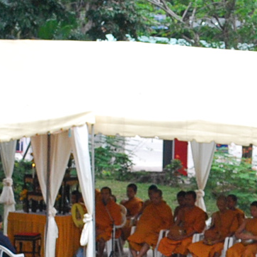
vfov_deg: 6.7
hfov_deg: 6.7
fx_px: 2176
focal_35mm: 259
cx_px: 244
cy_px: 286
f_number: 5.3
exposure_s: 1/200
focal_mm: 38
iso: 800
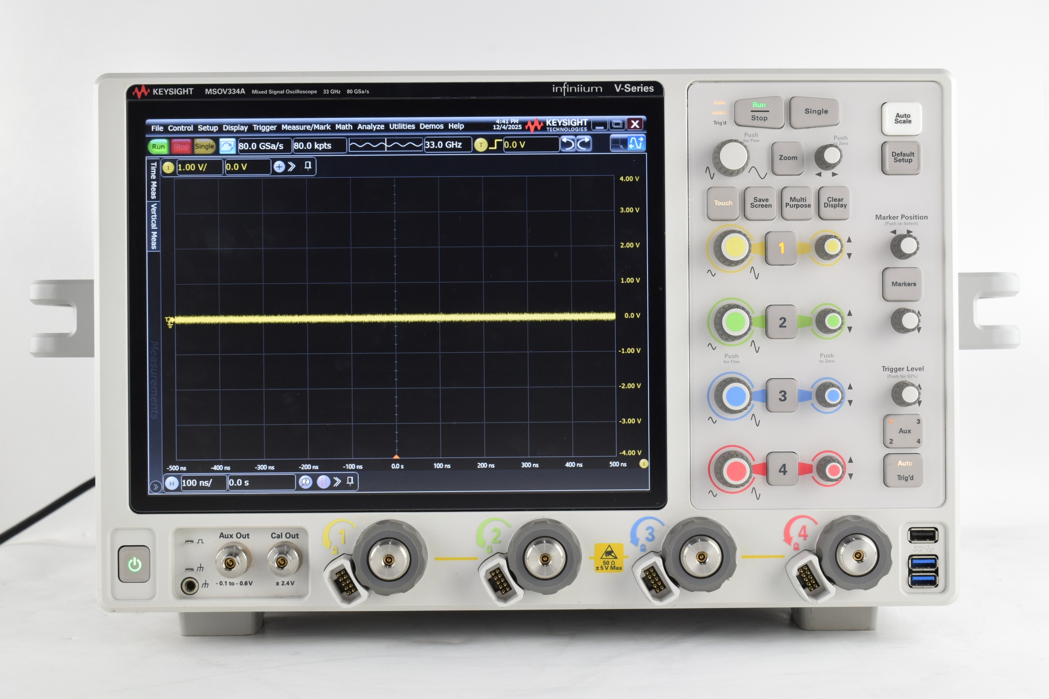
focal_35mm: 60
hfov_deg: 33.4
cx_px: 524
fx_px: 1748
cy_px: 350
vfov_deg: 22.6
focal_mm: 40
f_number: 10
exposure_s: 1/30
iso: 400
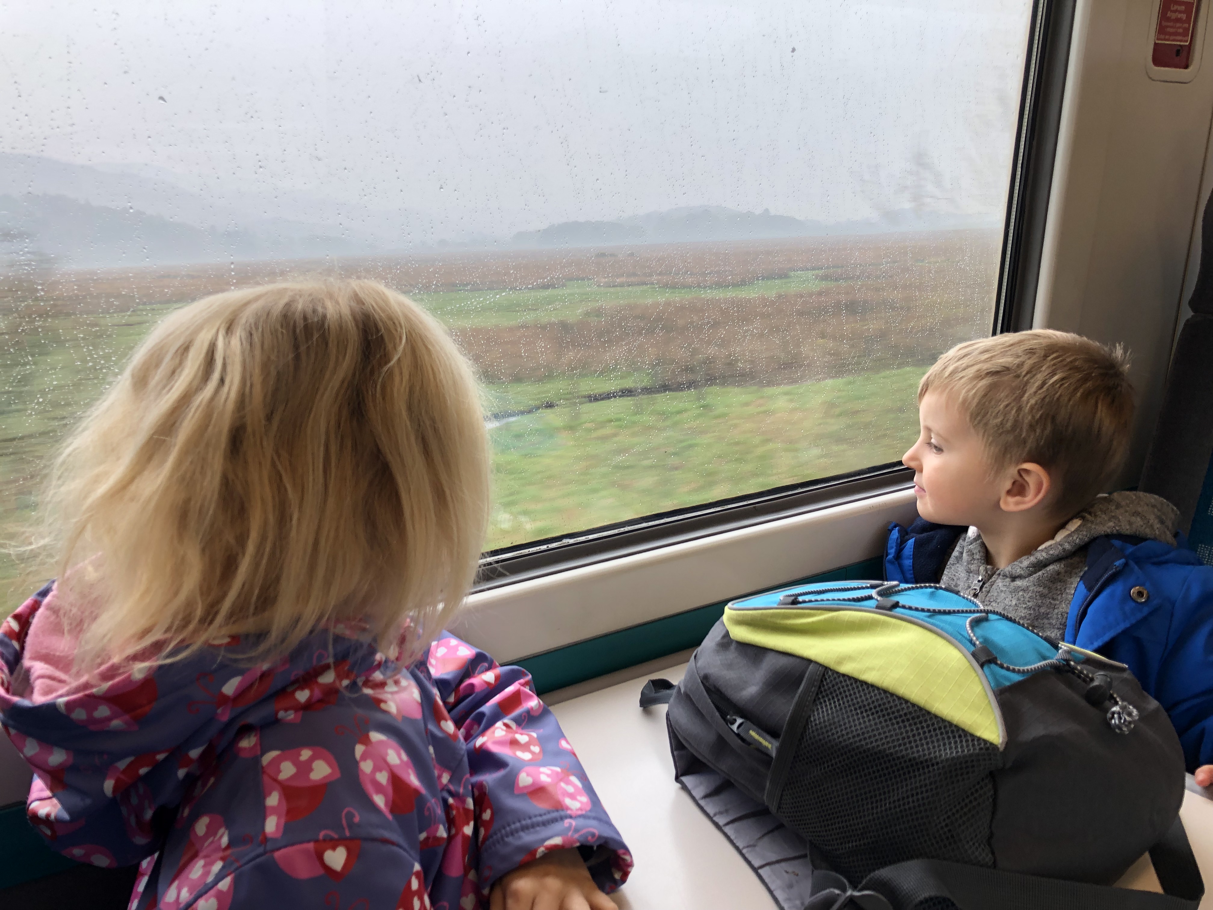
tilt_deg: -14.0
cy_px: 455
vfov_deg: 49.7
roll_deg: +0.9
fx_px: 981
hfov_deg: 63.4
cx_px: 606
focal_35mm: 28
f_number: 1.8
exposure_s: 1/120
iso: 64
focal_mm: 3.99
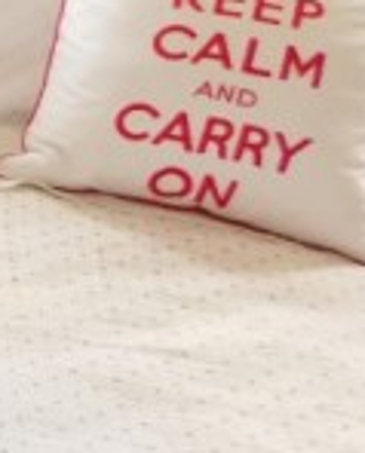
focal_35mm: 121
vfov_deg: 15.8
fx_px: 1629
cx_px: -801
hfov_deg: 9.4
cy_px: 318
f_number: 3
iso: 200
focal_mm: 4
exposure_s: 1/30
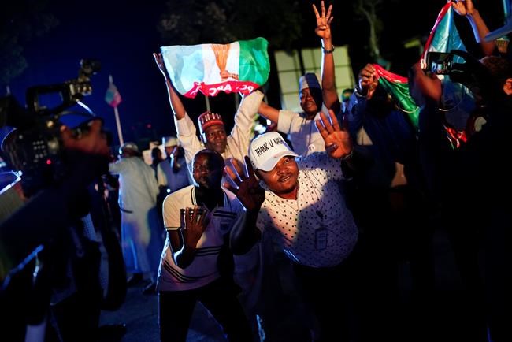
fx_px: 498
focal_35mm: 35
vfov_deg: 37.9
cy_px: 171
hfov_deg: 54.4
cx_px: 256
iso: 4000
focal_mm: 35
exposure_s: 1/320
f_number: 2
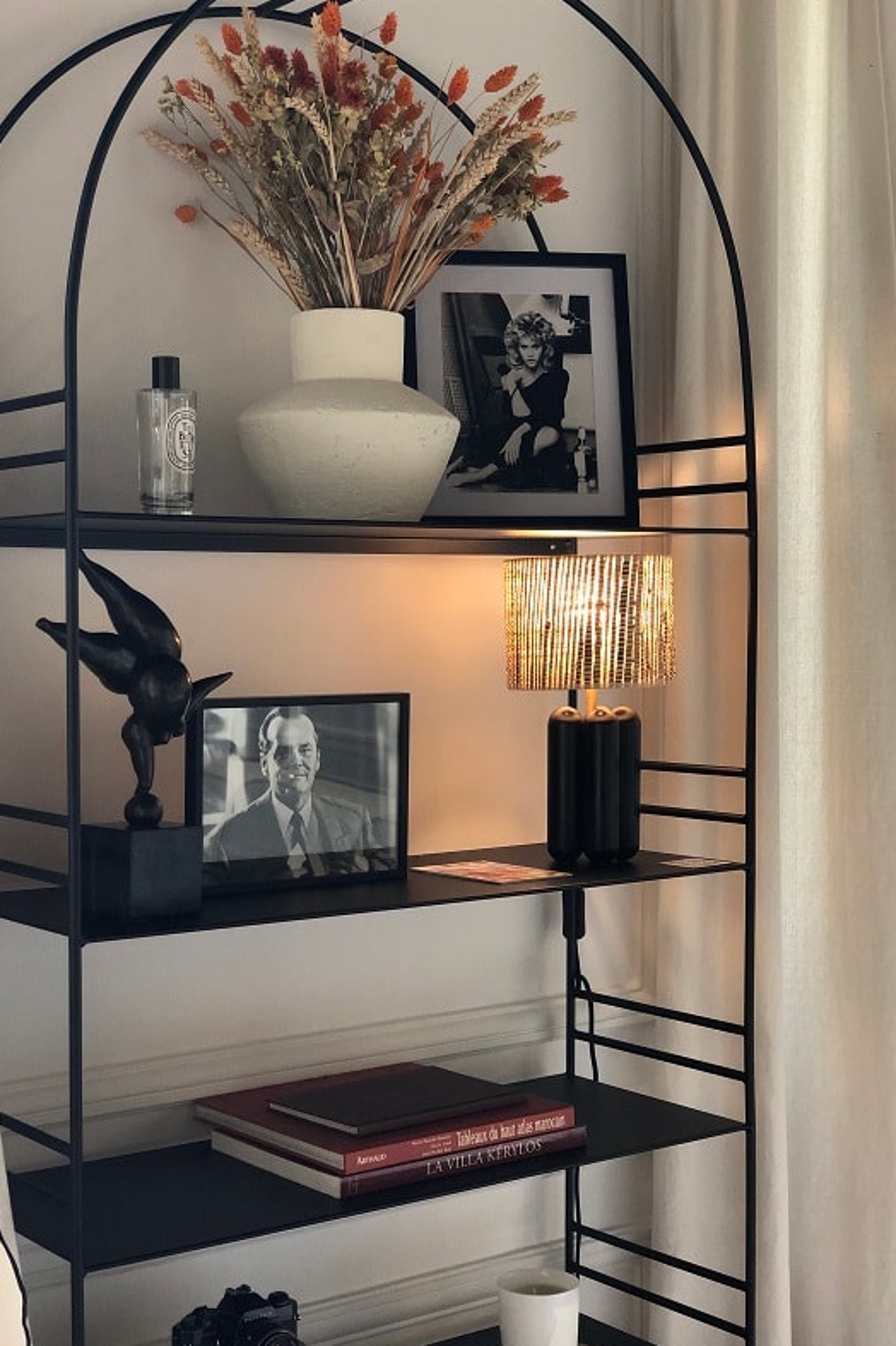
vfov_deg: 36.3
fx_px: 2055
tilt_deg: -0.9
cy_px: 674
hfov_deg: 24.6
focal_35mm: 55
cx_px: 448
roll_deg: +0.4
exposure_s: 1/33
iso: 100
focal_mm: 6
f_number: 2.4
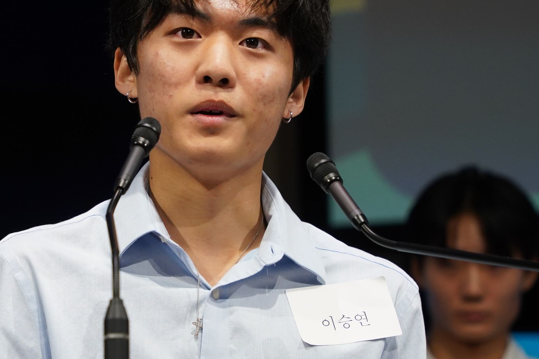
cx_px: 124
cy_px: 201
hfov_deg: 7.7
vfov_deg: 5.1
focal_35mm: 267
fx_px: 3997
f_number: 5
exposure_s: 1/320
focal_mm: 117
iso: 1600
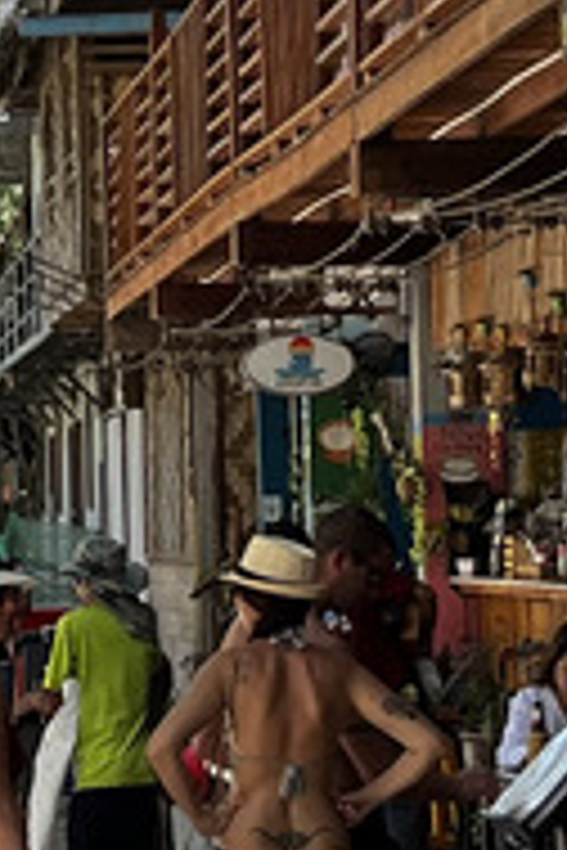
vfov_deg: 11.9
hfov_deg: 7.9
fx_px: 4063
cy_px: 189
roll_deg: +1.4
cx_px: -189
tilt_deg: +5.7
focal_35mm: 172
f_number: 1.5
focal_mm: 5.7
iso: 50
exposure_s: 1/1238
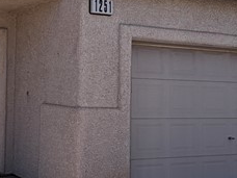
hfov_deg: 28.5
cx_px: -9
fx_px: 431
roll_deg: -1.0
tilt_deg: +6.8
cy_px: 45
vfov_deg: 23.1
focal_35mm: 63
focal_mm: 2.22
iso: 20
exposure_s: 1/779
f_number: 2.2
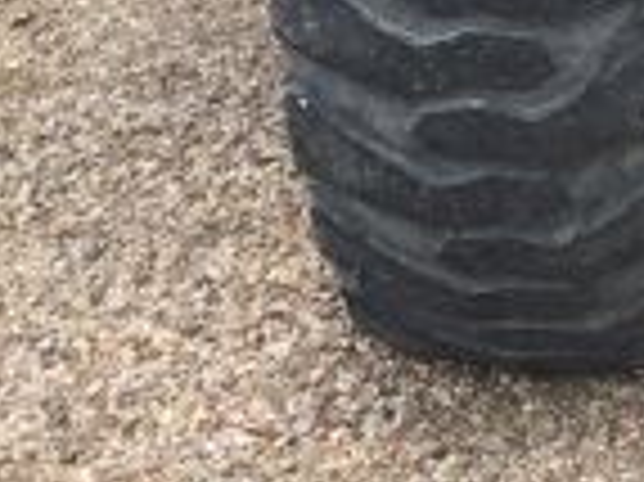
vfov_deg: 9.1
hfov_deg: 10.5
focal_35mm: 162
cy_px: -68
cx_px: 1558
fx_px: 3011
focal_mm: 4.15
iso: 32
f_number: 2.2
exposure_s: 1/581
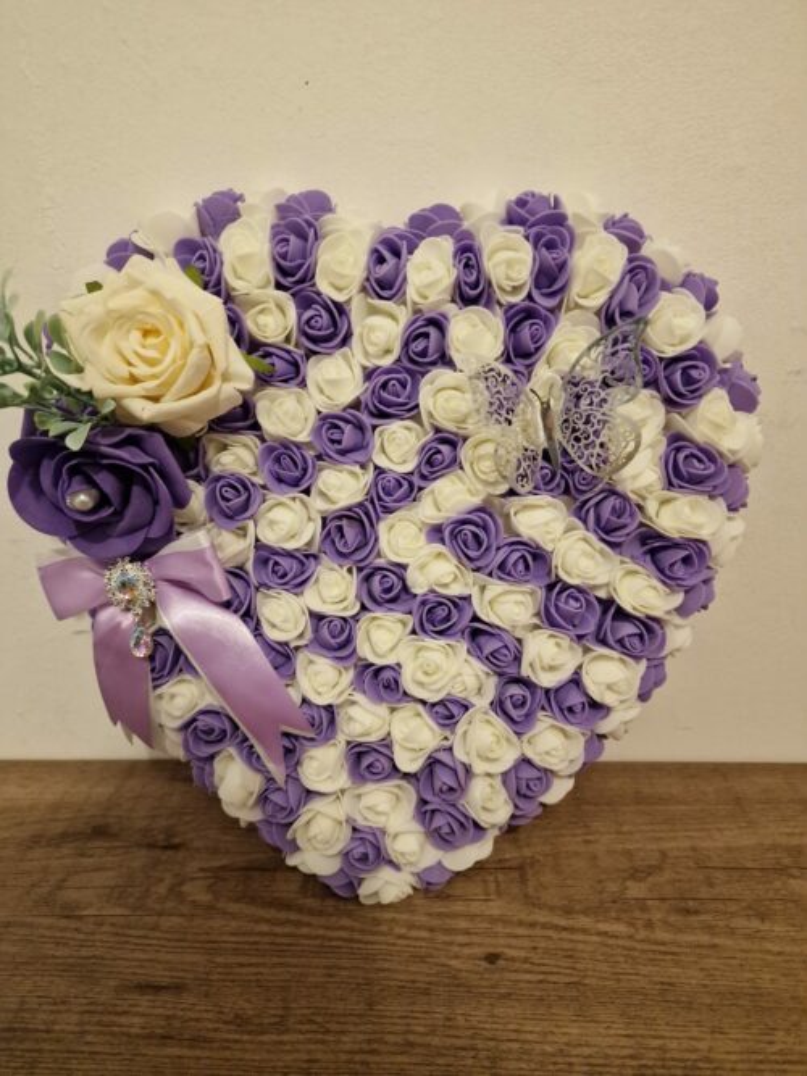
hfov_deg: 58.9
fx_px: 715
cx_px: 404
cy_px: 538
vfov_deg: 73.9
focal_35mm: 23
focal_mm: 6.4
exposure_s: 1/40
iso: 640
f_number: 1.8
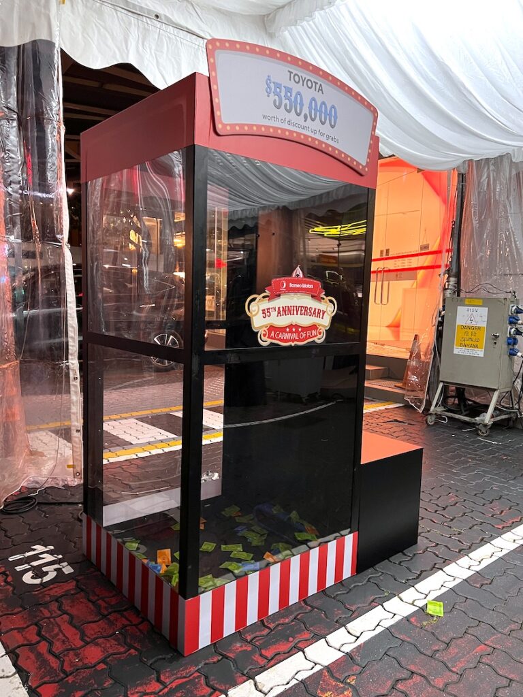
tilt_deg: -5.7
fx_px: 524
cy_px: 348
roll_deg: -1.7
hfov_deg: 53.1
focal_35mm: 26
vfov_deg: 67.3
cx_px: 262
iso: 400
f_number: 1.5
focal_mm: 5.7
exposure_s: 1/34
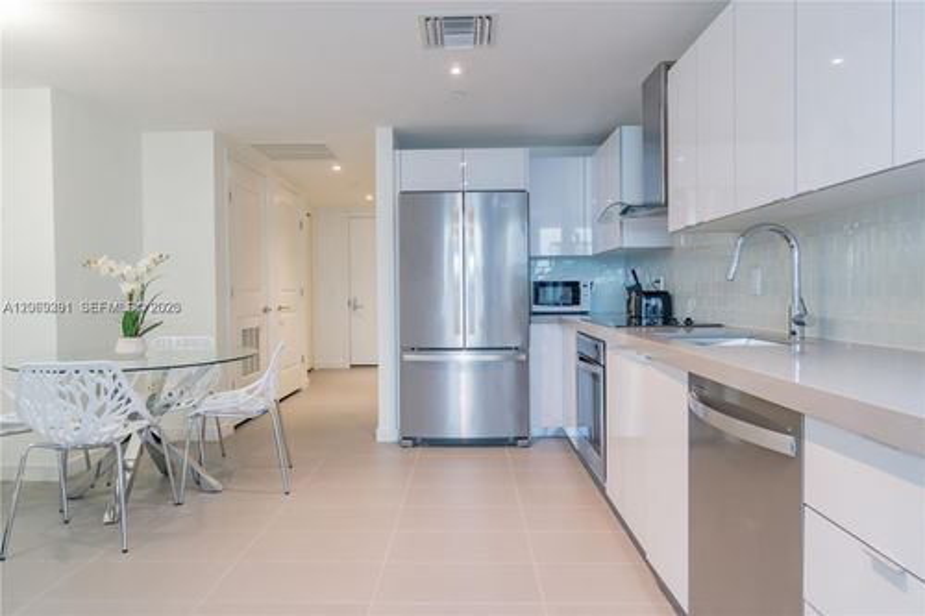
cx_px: 462
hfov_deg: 81.2
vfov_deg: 59.5
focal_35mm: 21
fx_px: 539
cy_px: 308
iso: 100
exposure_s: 1/4
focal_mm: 14
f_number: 6.3
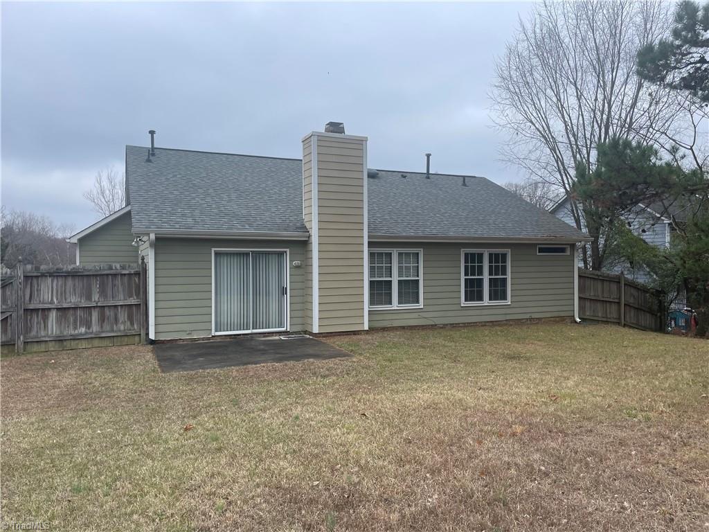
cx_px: 354
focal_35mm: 26
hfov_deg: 67.3
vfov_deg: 53.1
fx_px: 533
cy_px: 266
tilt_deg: +0.0
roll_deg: +0.3
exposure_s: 1/855
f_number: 1.6
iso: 32
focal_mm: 4.2
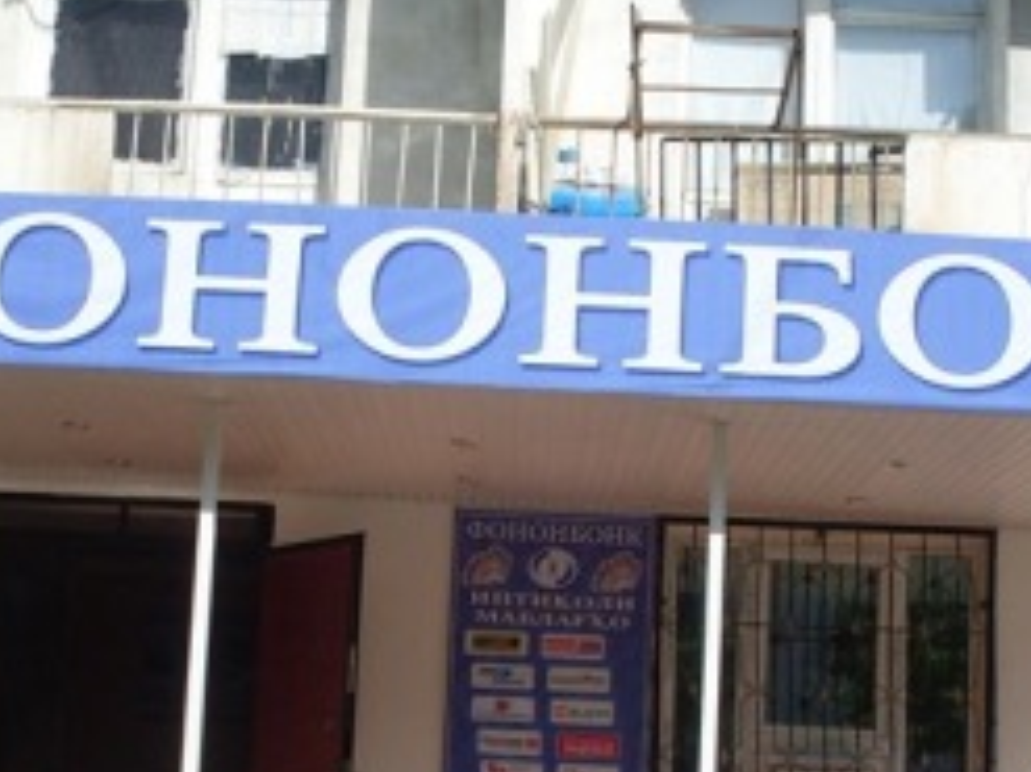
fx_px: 2054
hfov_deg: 28.2
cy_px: 526
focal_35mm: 69
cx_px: 484
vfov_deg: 21.2
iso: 80
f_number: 8.4
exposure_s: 1/250
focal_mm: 6.3
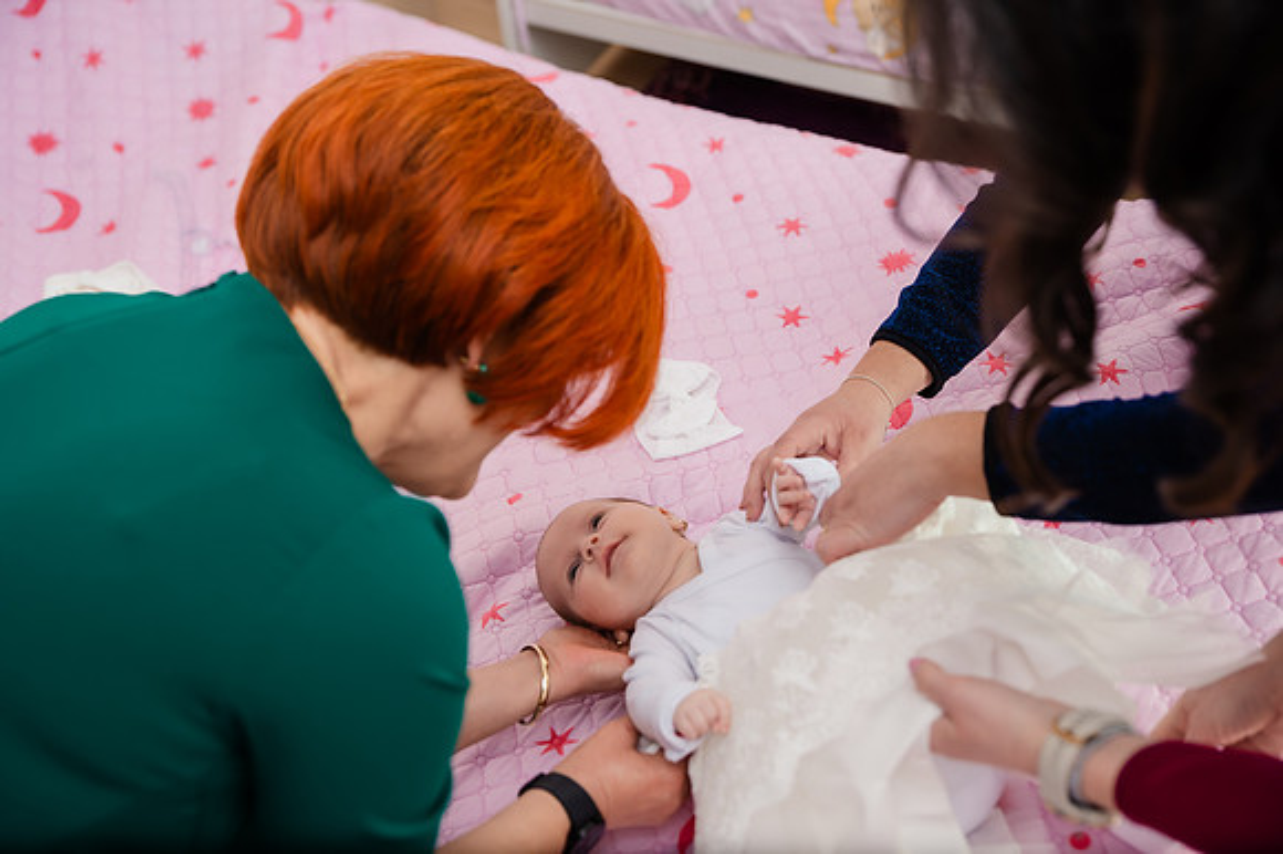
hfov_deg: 43.6
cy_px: 427
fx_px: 1603
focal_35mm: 45
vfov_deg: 29.8
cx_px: 642
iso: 250
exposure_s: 1/250
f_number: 3.2
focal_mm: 45
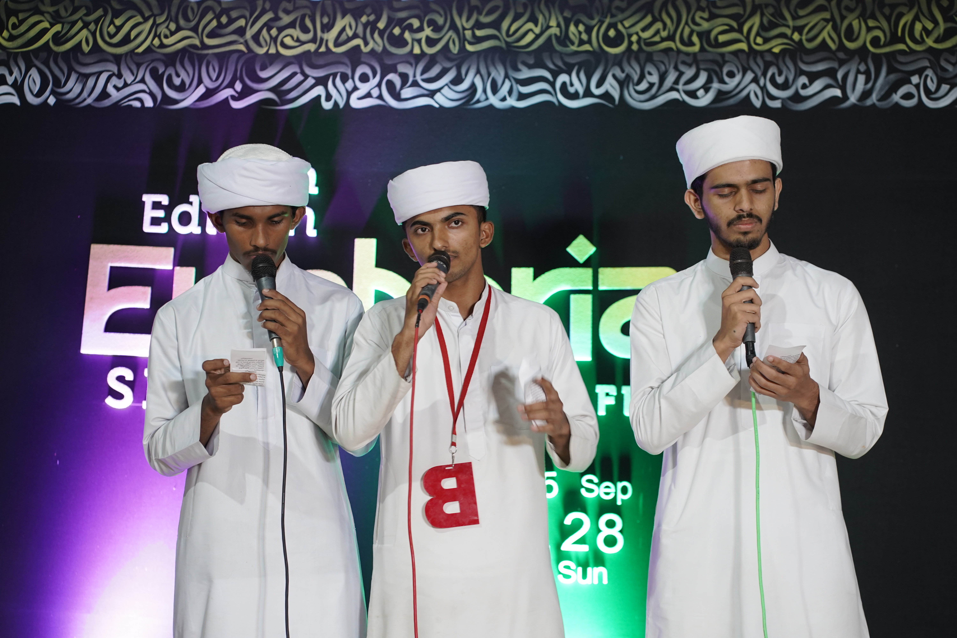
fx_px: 2259
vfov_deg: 16.1
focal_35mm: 85
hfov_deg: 23.9
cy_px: 319
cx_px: 478
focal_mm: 85
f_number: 4
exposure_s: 1/80
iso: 1600
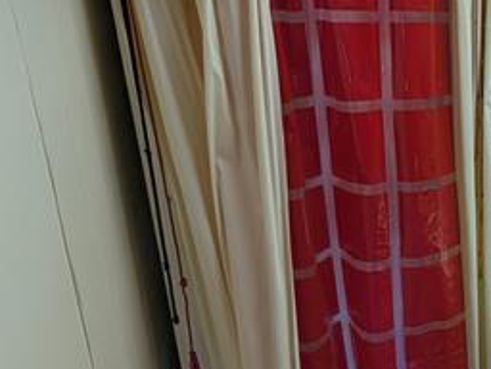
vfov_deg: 39.6
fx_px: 511
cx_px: 491
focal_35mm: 36
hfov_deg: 43.9
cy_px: 167
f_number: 1.7
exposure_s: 1/120
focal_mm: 2.02
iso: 98
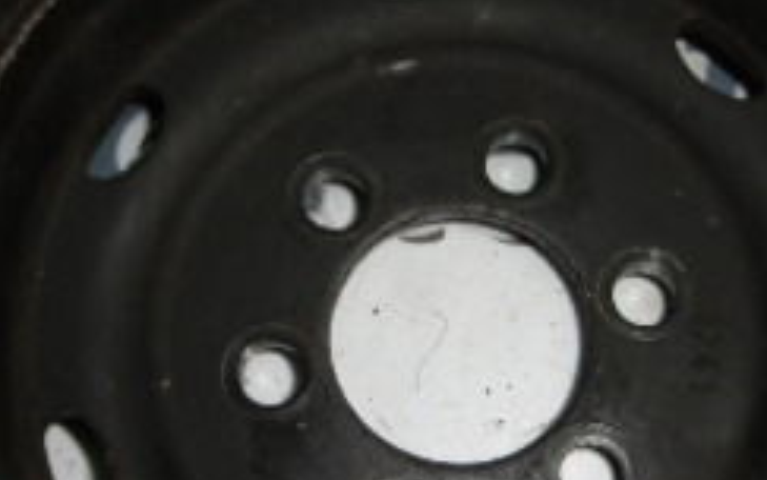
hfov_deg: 30.4
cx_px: 499
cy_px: 347
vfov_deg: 19.3
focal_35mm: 67
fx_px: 1401
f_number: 3.1
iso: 100
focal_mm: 4.3
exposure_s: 1/60
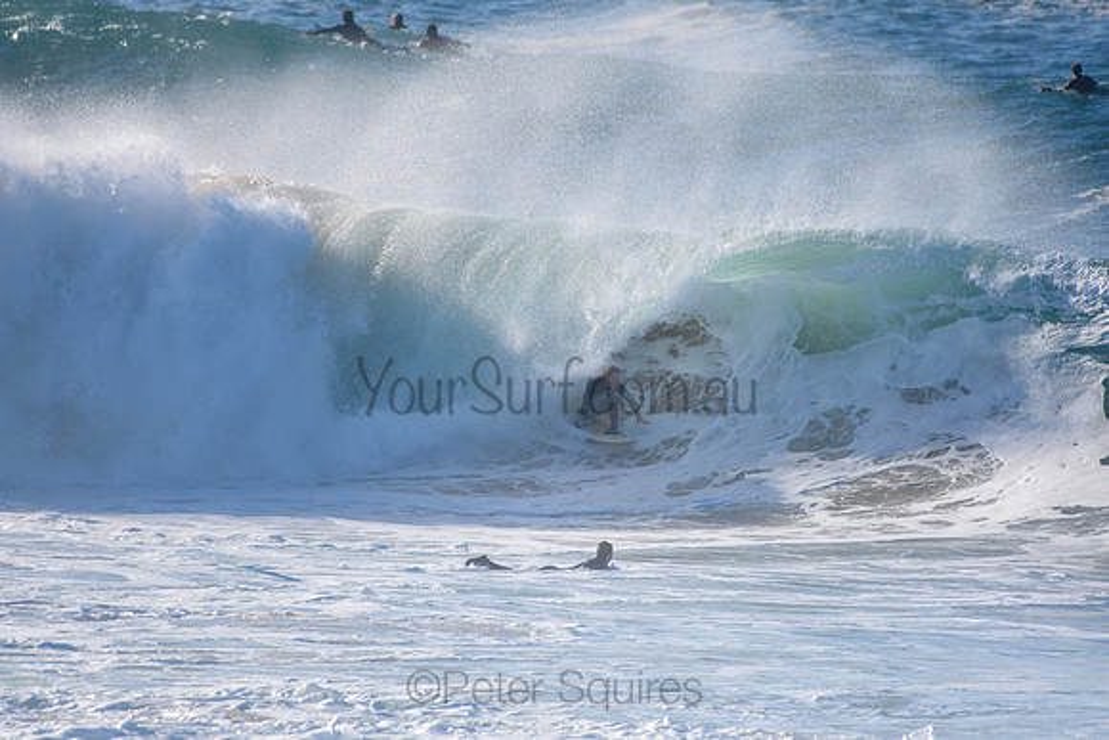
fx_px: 23108
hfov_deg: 2.7
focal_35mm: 750
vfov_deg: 1.8
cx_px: 554
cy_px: 370
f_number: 5.6
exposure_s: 1/2000
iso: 320
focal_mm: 500
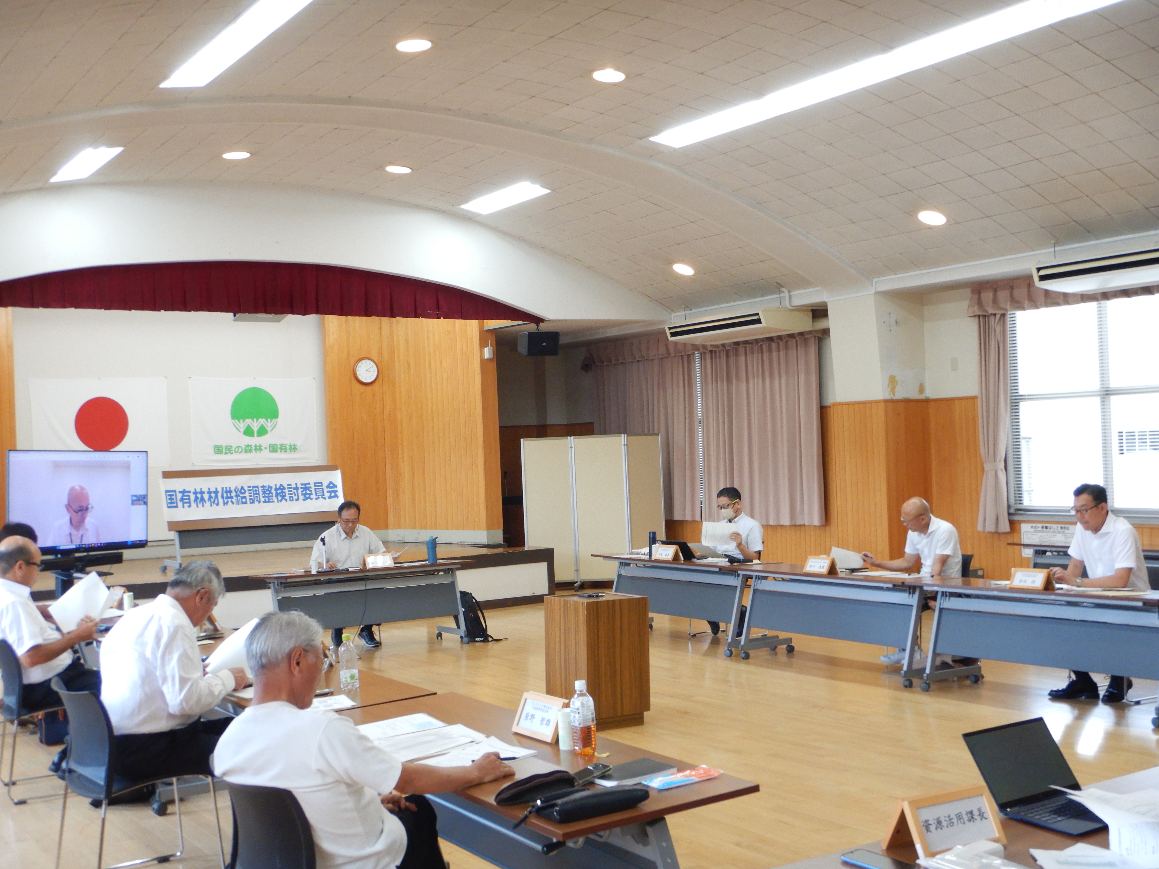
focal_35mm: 40
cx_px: 580
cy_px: 434
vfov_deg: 36.0
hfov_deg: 46.8
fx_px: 1339
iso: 250
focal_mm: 7.2
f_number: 4.2
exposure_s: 1/30
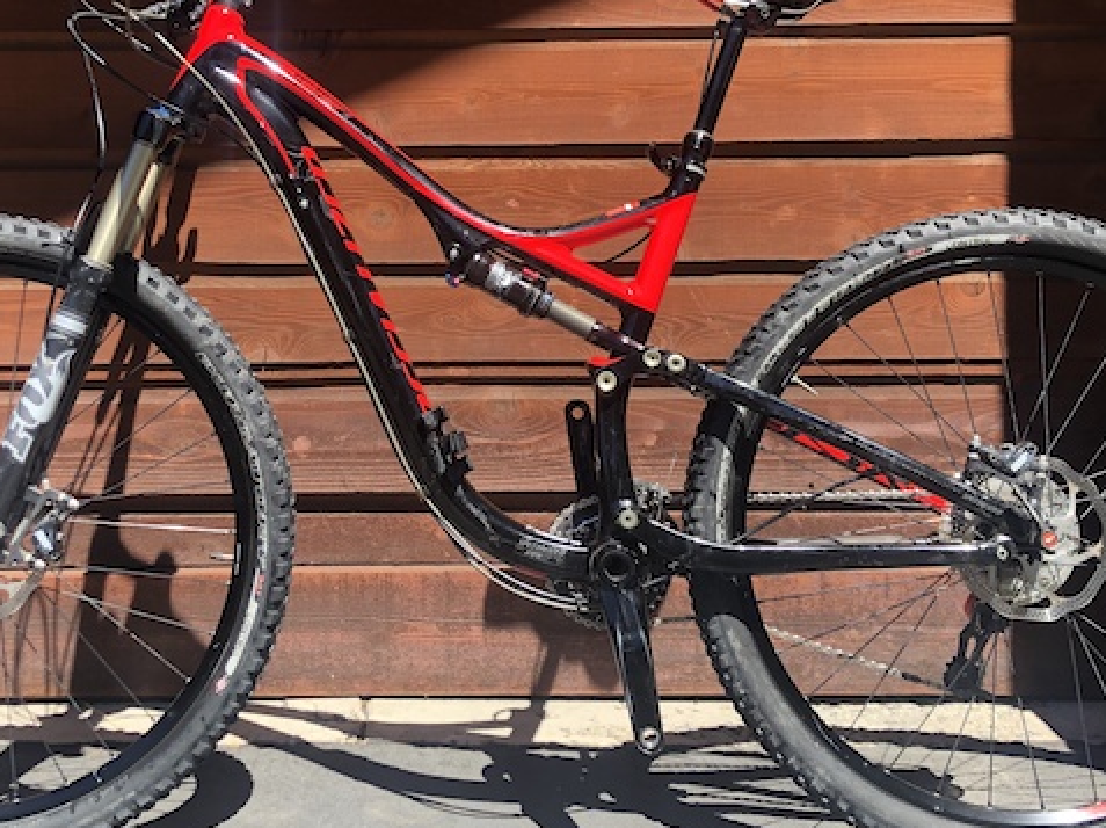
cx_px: 445
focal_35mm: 47
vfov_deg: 30.7
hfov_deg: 40.3
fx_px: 1501
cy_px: 306
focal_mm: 4
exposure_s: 1/335
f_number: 1.8
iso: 20
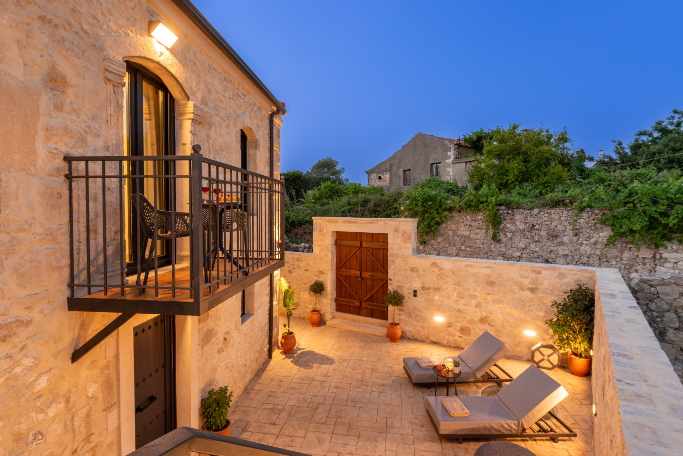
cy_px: 228
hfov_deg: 86.9
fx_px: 361
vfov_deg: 64.6
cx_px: 342
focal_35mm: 19
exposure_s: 2.5
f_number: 10
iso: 100
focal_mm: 19
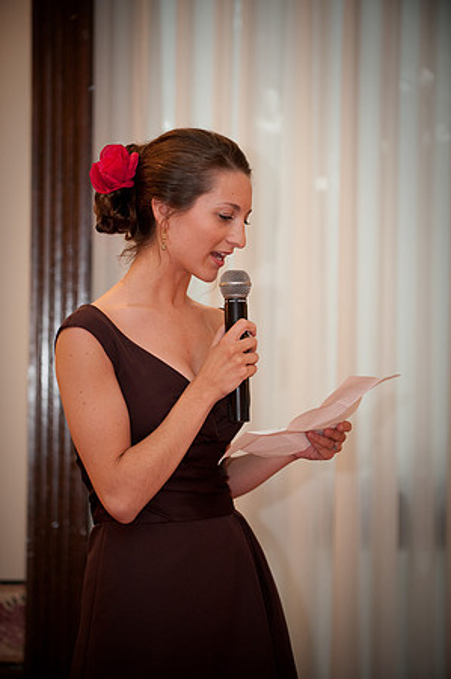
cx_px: 226
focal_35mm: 130
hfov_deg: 10.5
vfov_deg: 15.8
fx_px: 2448
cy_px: 340
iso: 1250
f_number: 2.8
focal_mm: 130
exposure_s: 1/60
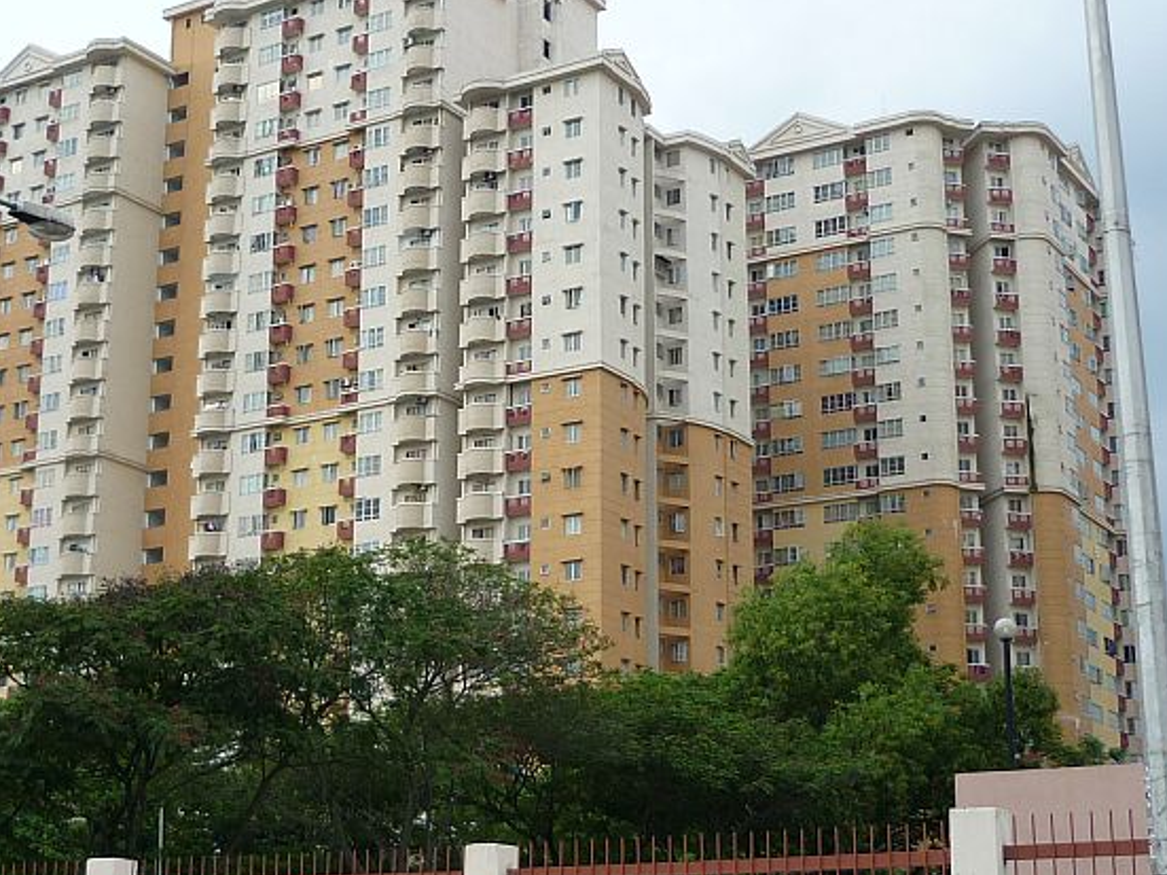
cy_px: 453
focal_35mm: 61
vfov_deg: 24.0
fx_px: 2056
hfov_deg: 31.6
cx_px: 485
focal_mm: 5.5
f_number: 2.8
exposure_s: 1/500
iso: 80
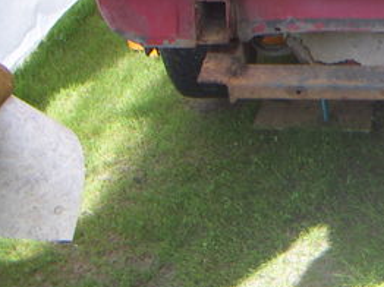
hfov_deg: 20.7
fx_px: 975
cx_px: 465
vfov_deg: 16.7
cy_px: 86
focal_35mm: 88
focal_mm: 4.7
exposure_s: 1/250
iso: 50
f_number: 2.8
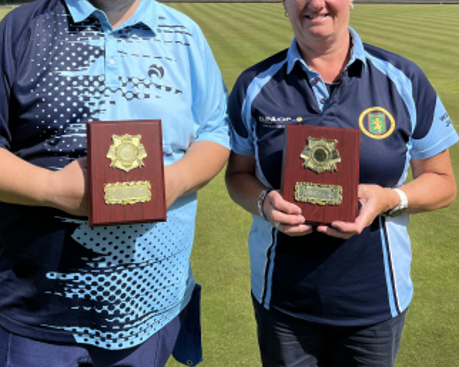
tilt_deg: -9.8
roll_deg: +0.7
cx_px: 166
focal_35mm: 42
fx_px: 571
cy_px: 90
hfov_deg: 43.4
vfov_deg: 34.9
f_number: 1.6
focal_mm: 5.1
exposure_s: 1/3745
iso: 50
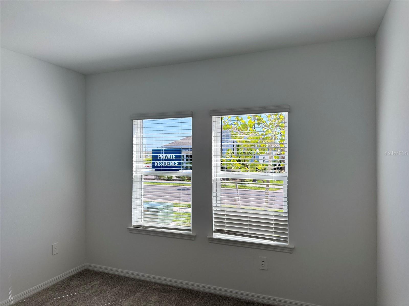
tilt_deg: -0.6
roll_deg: +0.1
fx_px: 284
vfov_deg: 56.8
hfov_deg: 71.6
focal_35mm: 24
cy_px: 153
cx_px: 204
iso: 80
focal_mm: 6.76
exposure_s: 1/1151
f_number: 1.78
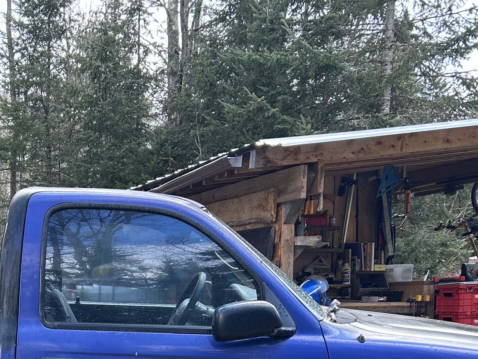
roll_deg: +0.2
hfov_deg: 28.3
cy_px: 438
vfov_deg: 20.7
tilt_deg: -7.7
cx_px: 52
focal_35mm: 66
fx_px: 911
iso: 40
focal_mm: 5.7
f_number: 1.5
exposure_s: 1/227
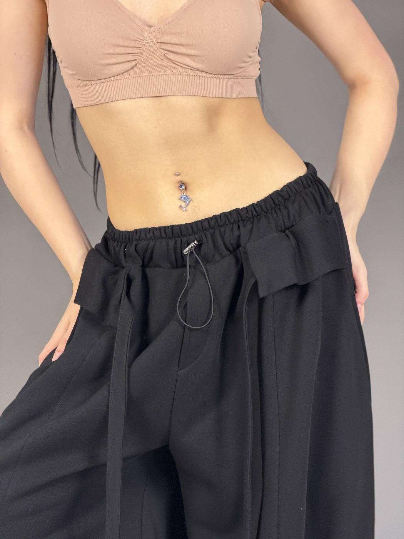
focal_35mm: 100
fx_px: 1556
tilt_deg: -10.6
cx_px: 202
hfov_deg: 14.8
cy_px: 270
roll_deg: +2.3
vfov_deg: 19.6
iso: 400
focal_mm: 16.89
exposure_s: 1/100
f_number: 2.8
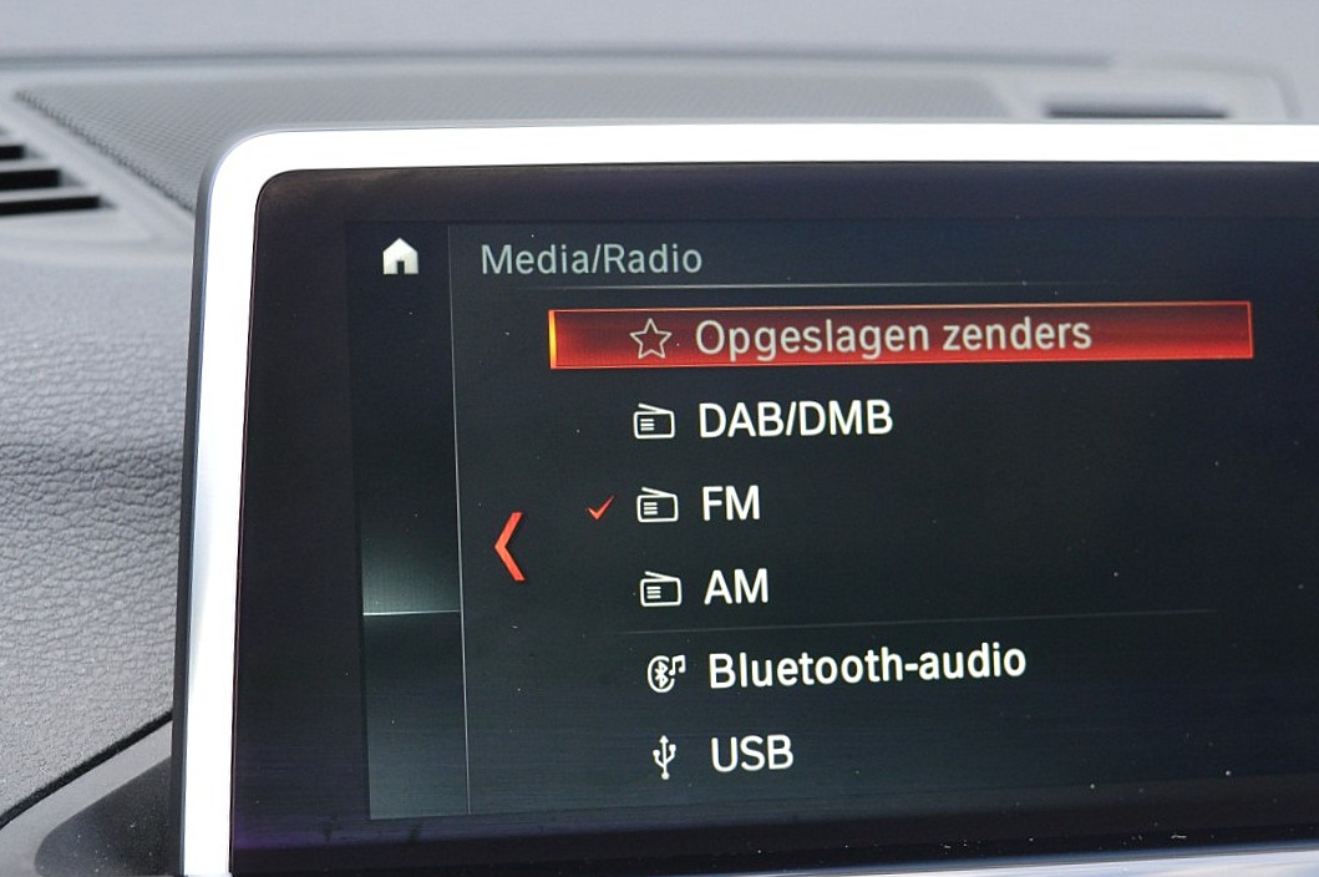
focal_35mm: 92
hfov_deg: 22.0
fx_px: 3368
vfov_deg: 14.8
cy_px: 482
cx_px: 983
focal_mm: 40
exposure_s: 1/60
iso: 800
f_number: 6.3
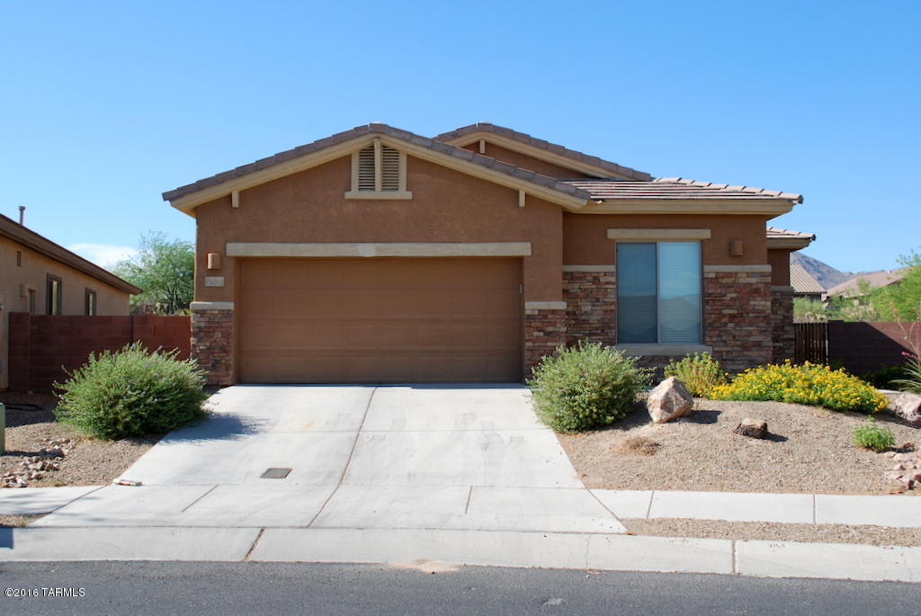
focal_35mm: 36
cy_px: 308
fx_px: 922
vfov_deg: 37.0
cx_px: 460
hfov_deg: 53.1
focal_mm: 24
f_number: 7.1
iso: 100
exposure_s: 1/200
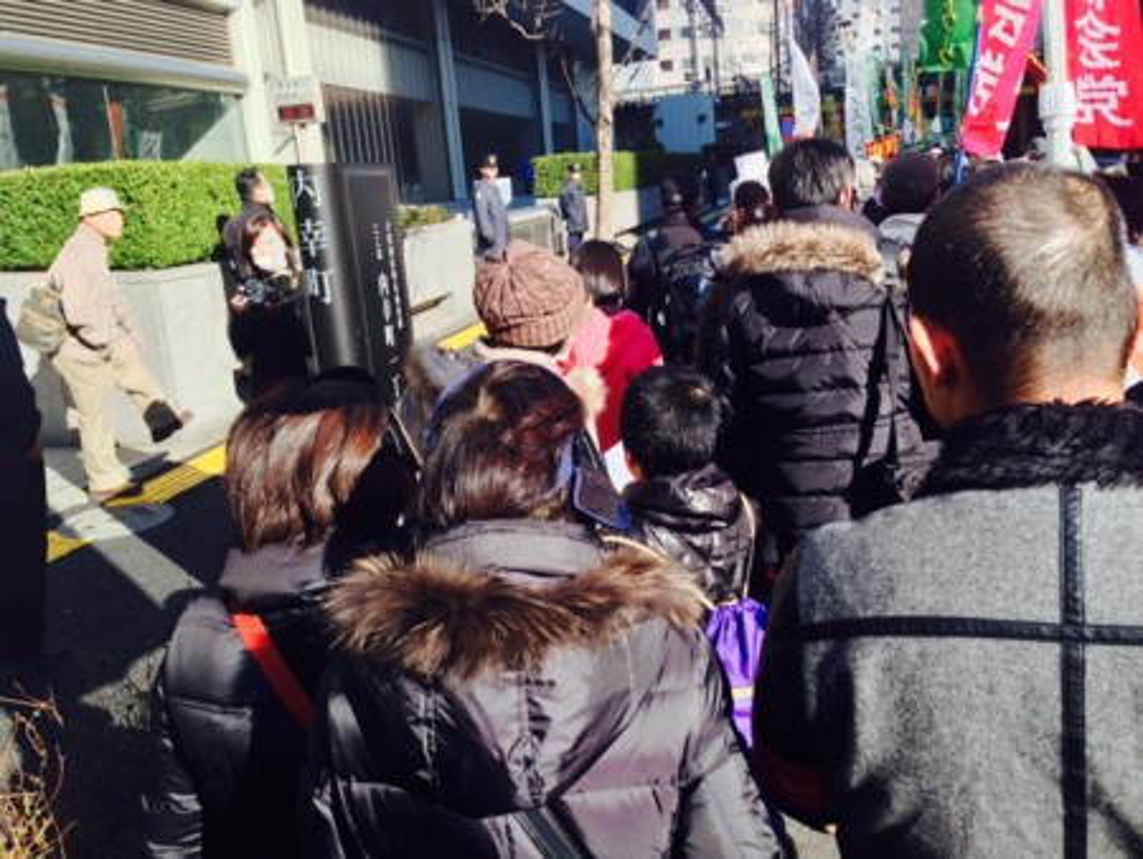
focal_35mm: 33
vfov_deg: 43.0
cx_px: 572
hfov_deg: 55.3
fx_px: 1090
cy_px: 430
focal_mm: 4.12
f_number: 2.4
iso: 50
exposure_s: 1/638
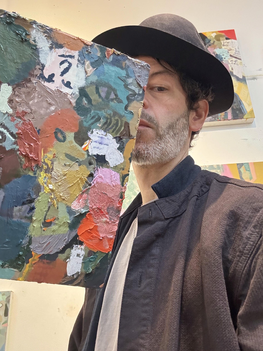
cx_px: 132
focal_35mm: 30
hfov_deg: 46.8
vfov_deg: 60.0
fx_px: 304
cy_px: 176
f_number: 1.9
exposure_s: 1/40
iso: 400
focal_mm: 2.69
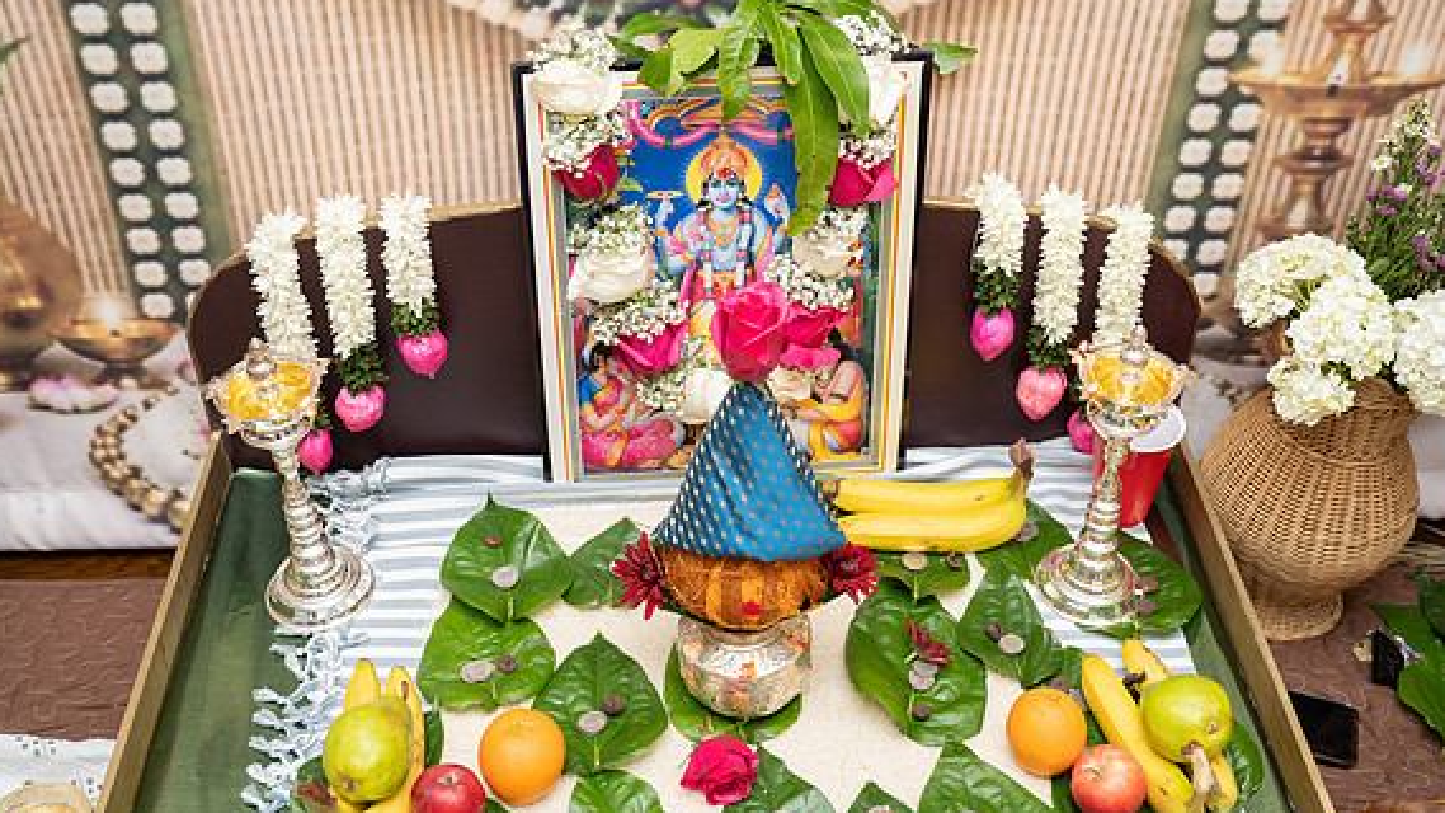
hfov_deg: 50.5
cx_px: 721
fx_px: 1533
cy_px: 362
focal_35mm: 40
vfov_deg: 29.7
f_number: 3.2
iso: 800
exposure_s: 1/160
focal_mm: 36
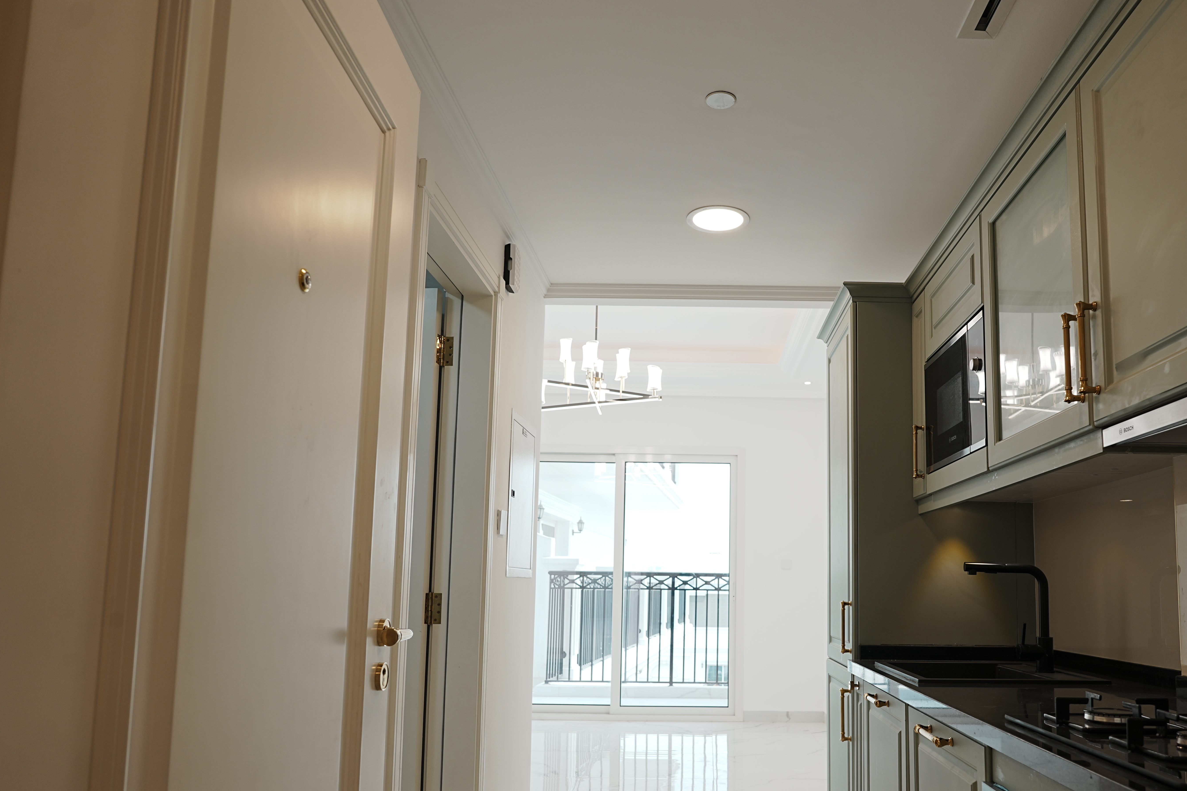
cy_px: 499
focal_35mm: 26
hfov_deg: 68.8
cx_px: 706
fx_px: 857
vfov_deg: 49.0
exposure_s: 1/90
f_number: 4.5
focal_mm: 20
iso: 160
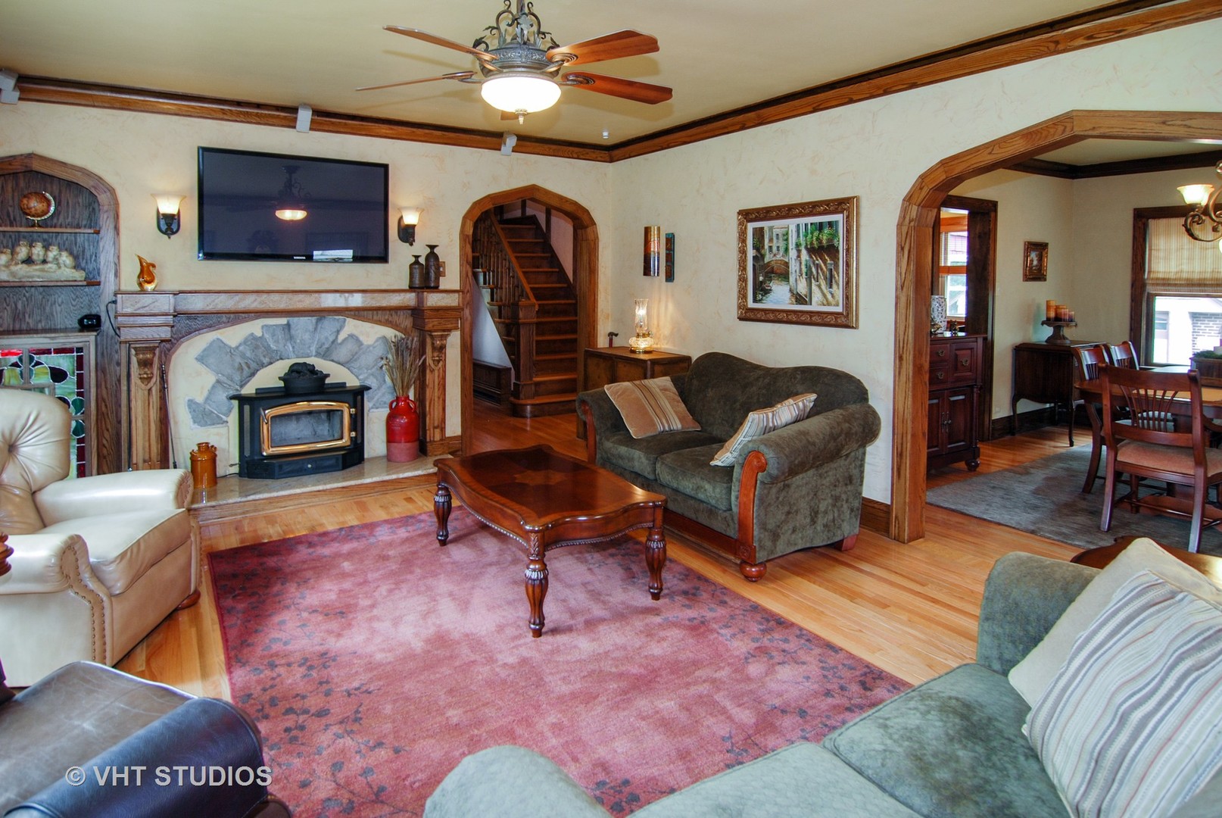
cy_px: 409
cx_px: 611
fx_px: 612
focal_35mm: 18
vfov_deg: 67.5
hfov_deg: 89.9
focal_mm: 12
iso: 100
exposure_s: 1/3
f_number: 5
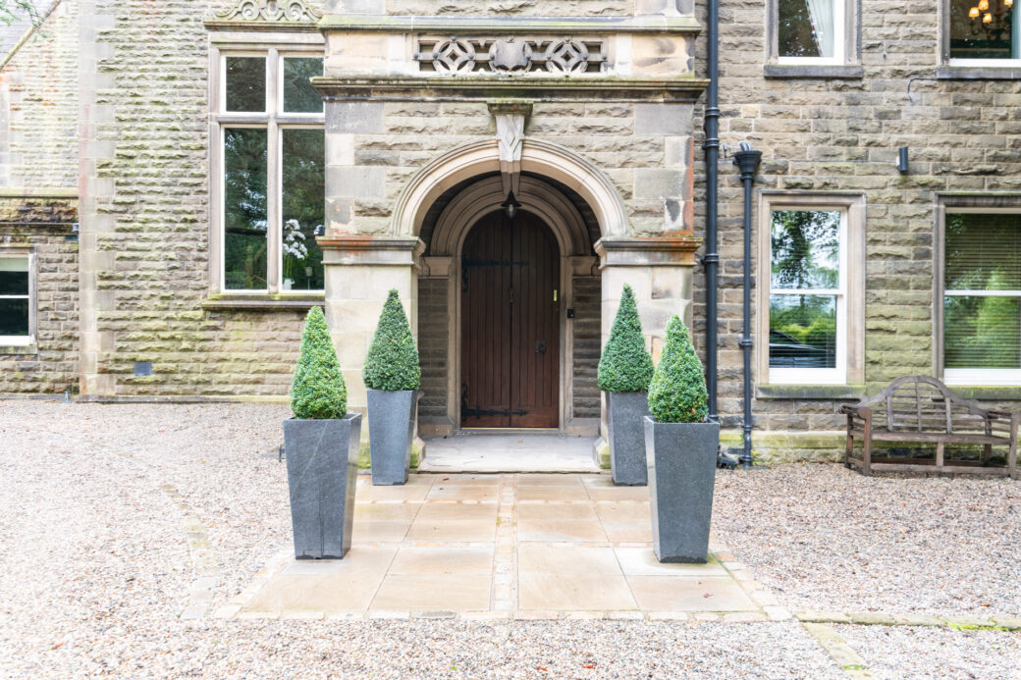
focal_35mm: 30
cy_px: 340
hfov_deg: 61.9
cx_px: 510
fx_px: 851
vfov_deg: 43.6
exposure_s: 1/20
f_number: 8
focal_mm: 30
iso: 200
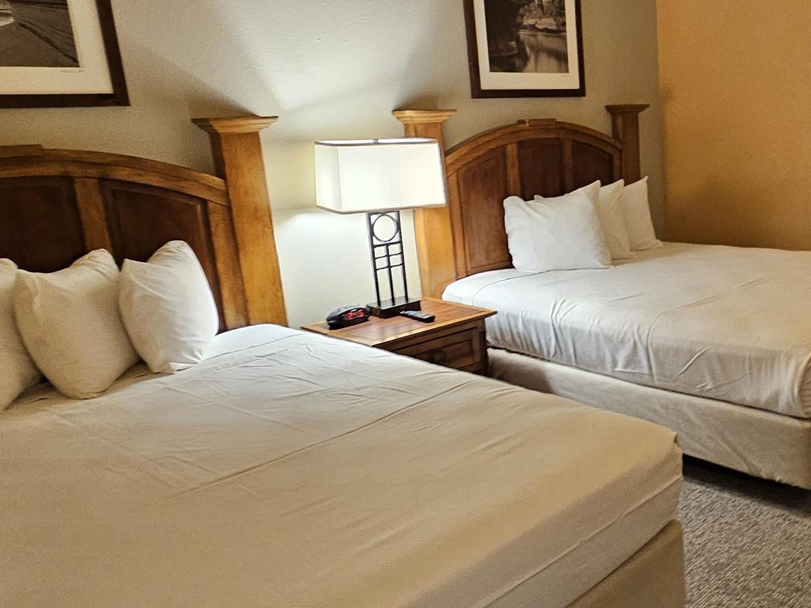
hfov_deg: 52.3
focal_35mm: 32
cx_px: 675
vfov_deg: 44.1
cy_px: 322
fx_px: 750
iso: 320
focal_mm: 2.2
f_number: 2.2
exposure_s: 1/30
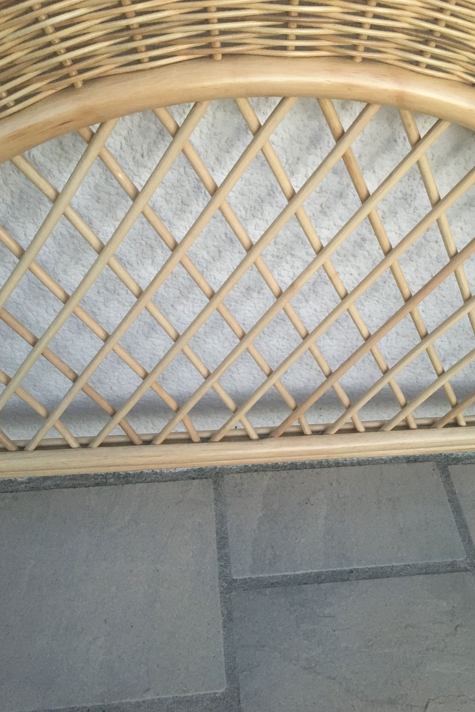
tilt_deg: -50.8
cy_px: 357
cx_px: 253
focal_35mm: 31
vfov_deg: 60.3
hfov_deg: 42.3
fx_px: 614
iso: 200
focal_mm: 4.15
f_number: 2.2
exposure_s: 1/20
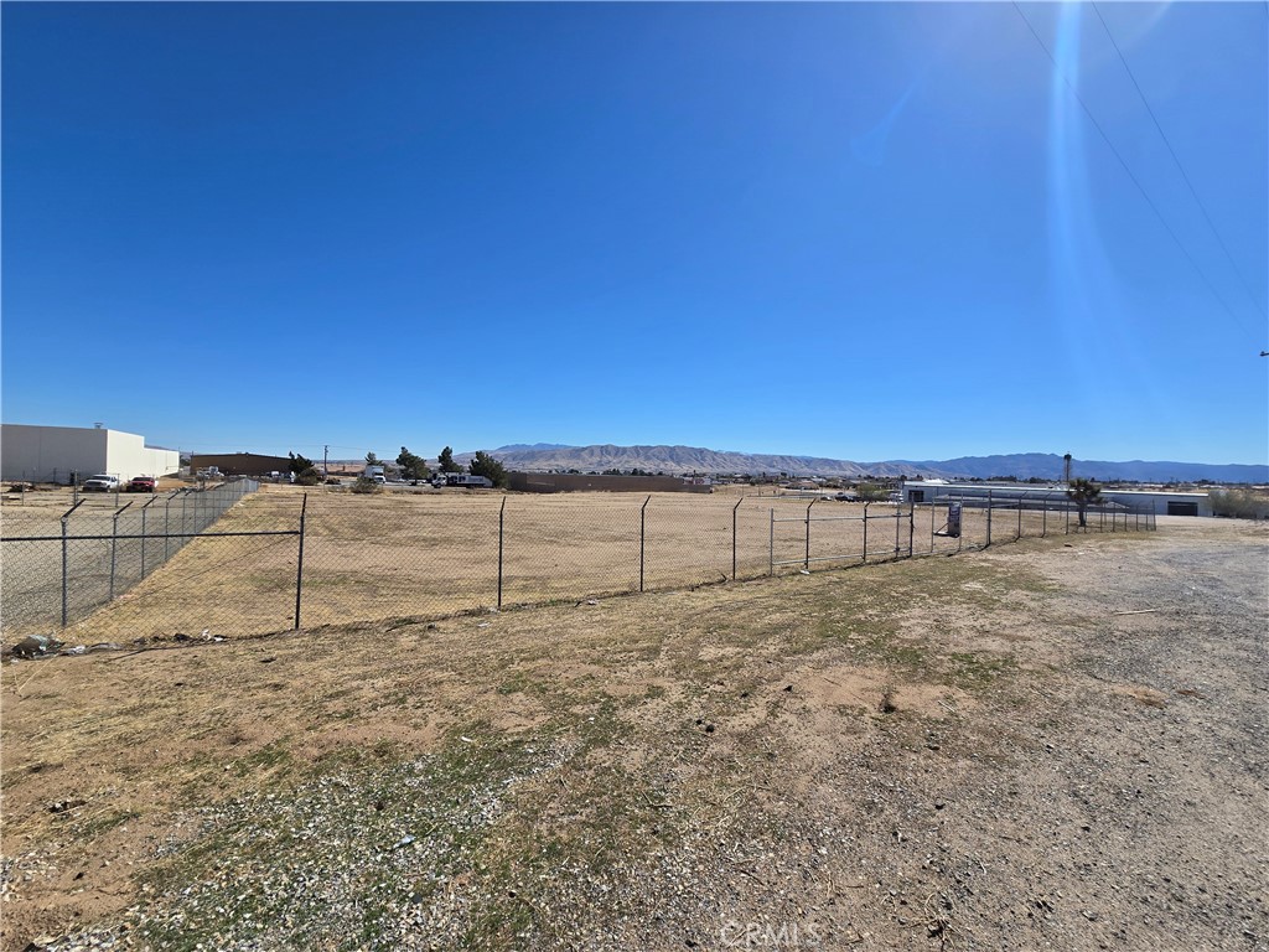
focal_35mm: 13
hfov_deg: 106.2
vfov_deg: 89.9
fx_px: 477
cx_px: 634
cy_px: 476
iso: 50
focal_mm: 2.2
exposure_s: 1/3850
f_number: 2.2
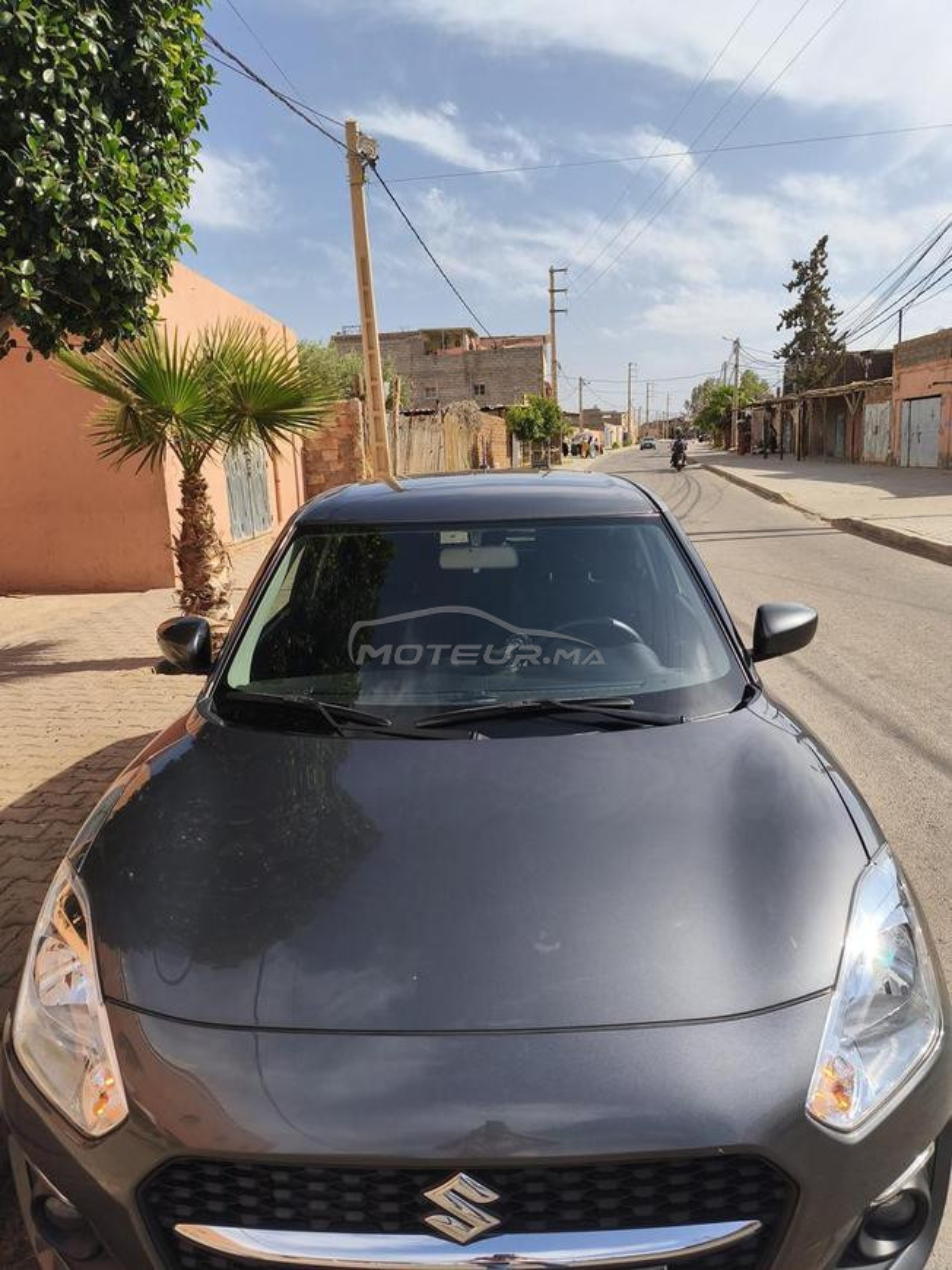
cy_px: 635
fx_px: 843
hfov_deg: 58.9
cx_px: 476
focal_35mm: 23
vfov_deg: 73.9
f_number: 1.65
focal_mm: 6.18
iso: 50
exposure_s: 1/1101
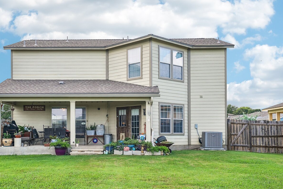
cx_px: 109
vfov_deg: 27.9
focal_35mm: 48
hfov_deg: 40.9
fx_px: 377
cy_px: 129
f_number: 8
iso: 200
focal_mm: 35
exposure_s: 1/160
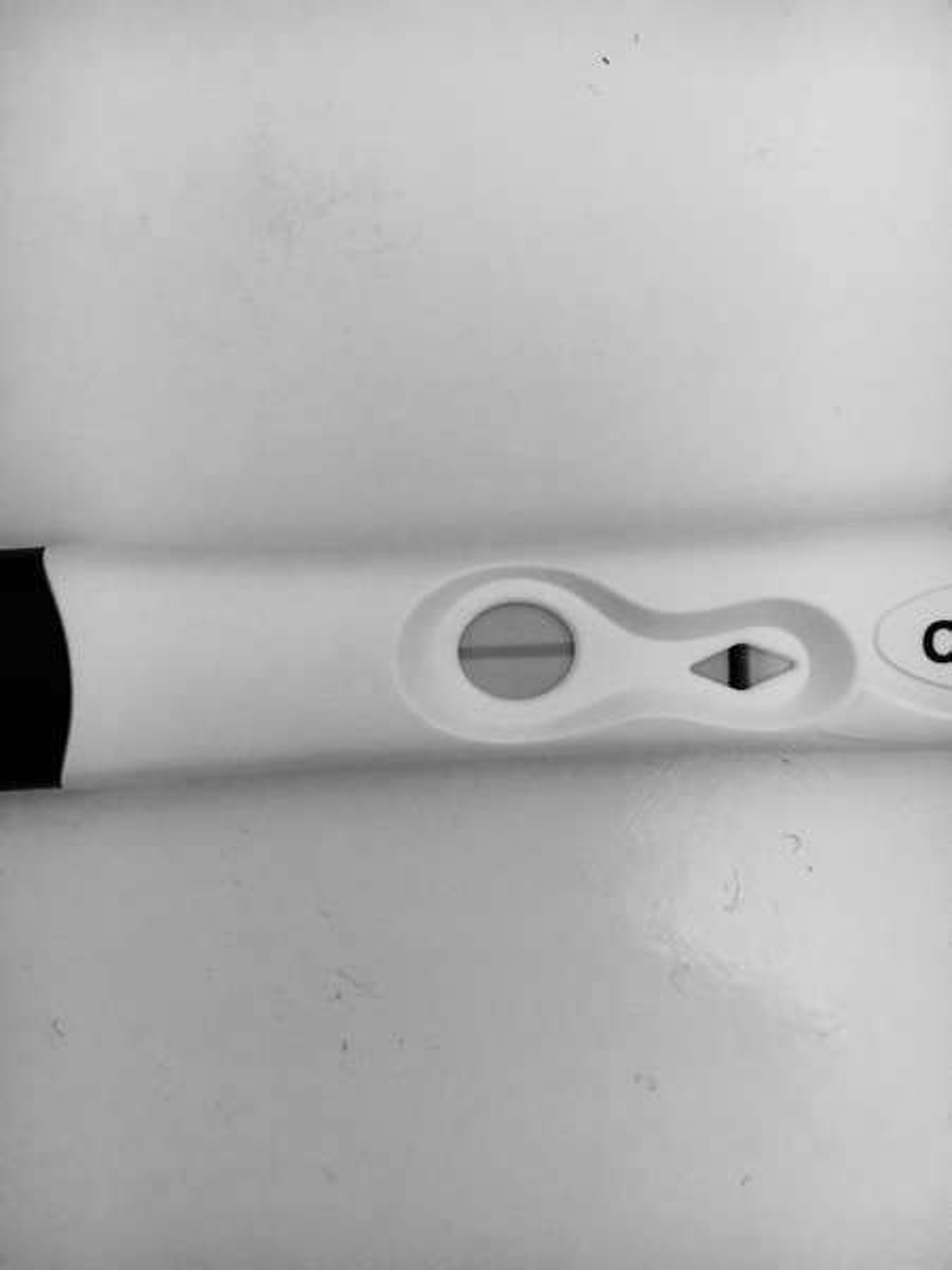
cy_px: 635
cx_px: 476
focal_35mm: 29
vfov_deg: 61.7
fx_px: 1063
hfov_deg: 48.2
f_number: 2.2
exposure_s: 1/20
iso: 200
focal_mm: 4.15
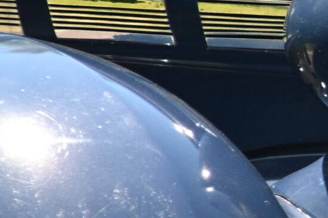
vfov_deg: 0.7
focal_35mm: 2104
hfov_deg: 1.0
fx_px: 19163
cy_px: 107
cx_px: 569
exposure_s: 1/125
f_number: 6.3
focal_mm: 300
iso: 640
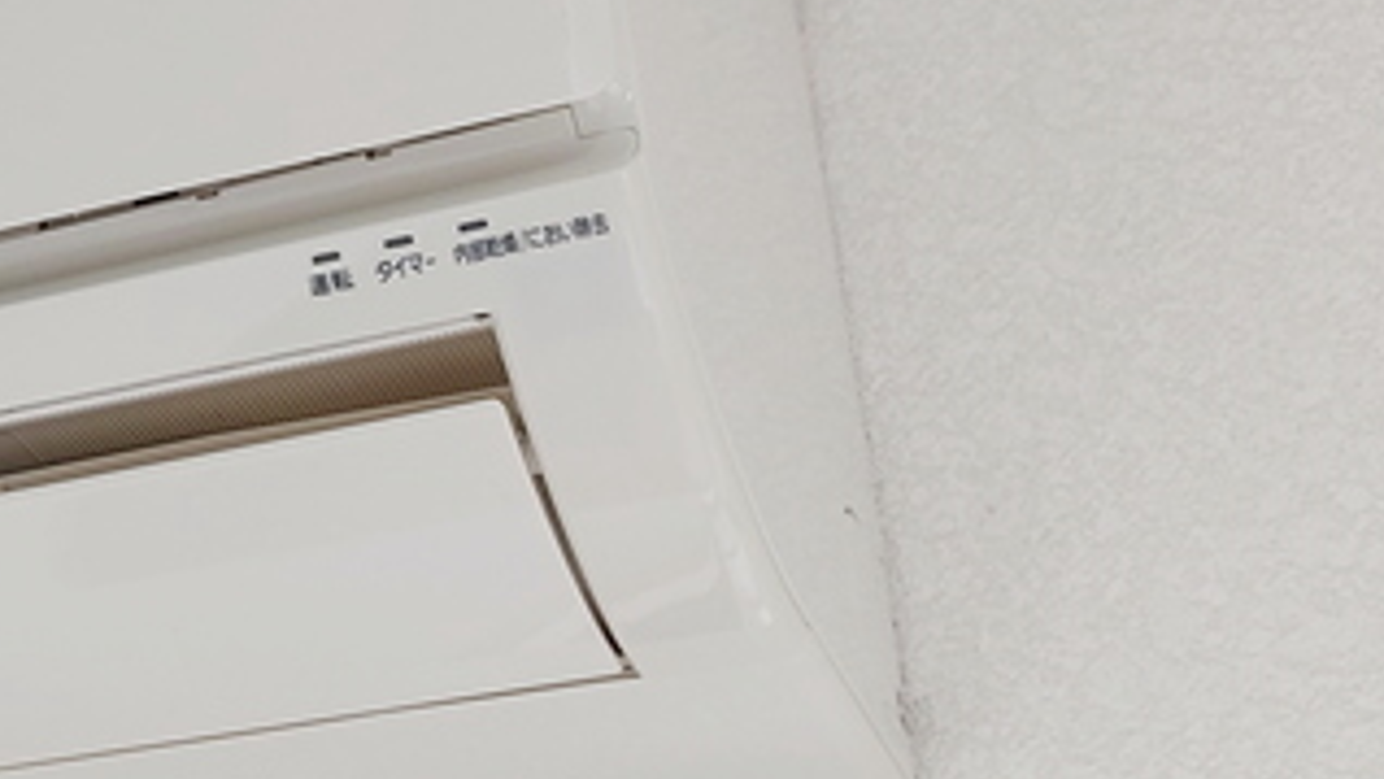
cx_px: -453
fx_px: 2900
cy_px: 279
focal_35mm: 79
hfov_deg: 23.5
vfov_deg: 15.3
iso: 32
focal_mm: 5.23
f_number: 1.8
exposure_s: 1/40
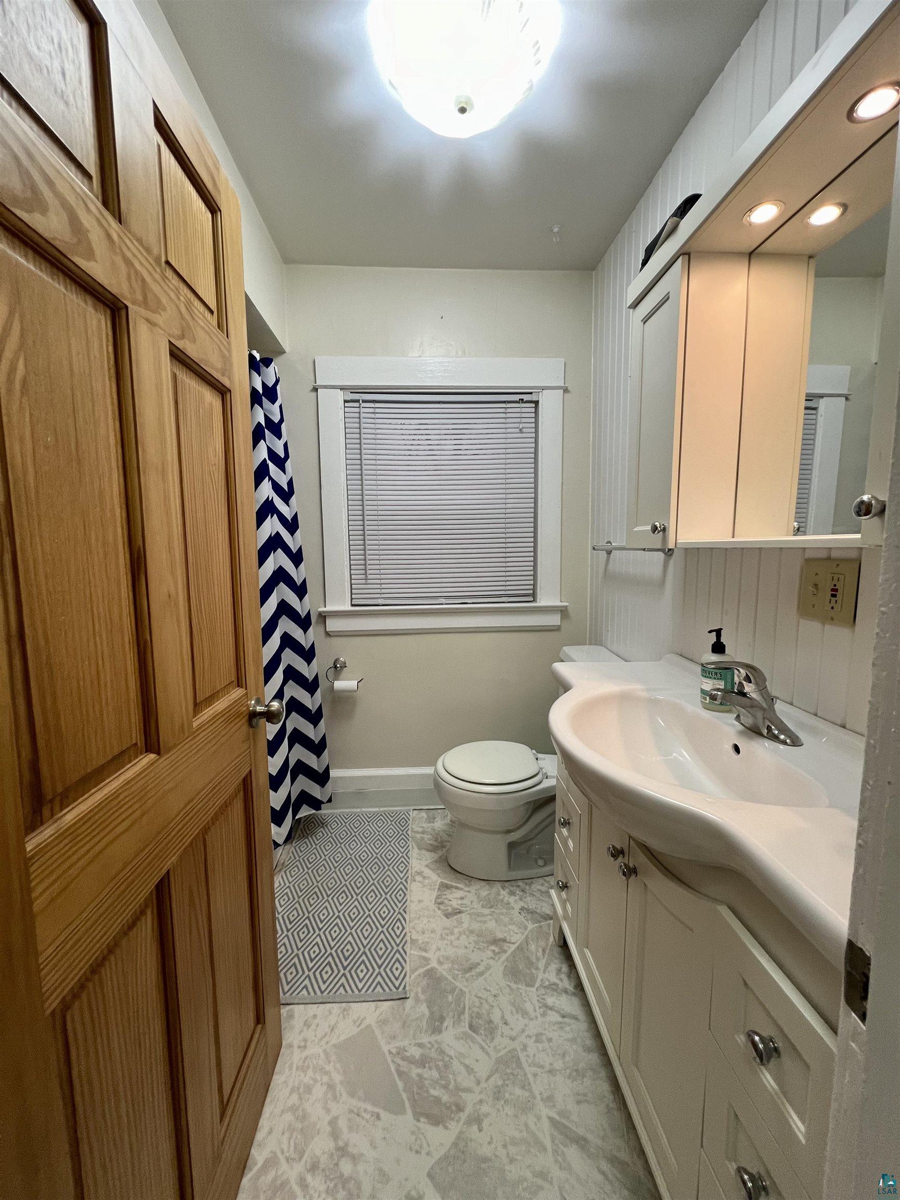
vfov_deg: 106.2
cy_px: 600
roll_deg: +0.5
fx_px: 451
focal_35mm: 13
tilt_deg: -5.9
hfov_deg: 89.9
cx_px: 450
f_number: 1.8
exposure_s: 1/60
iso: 160
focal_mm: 1.57
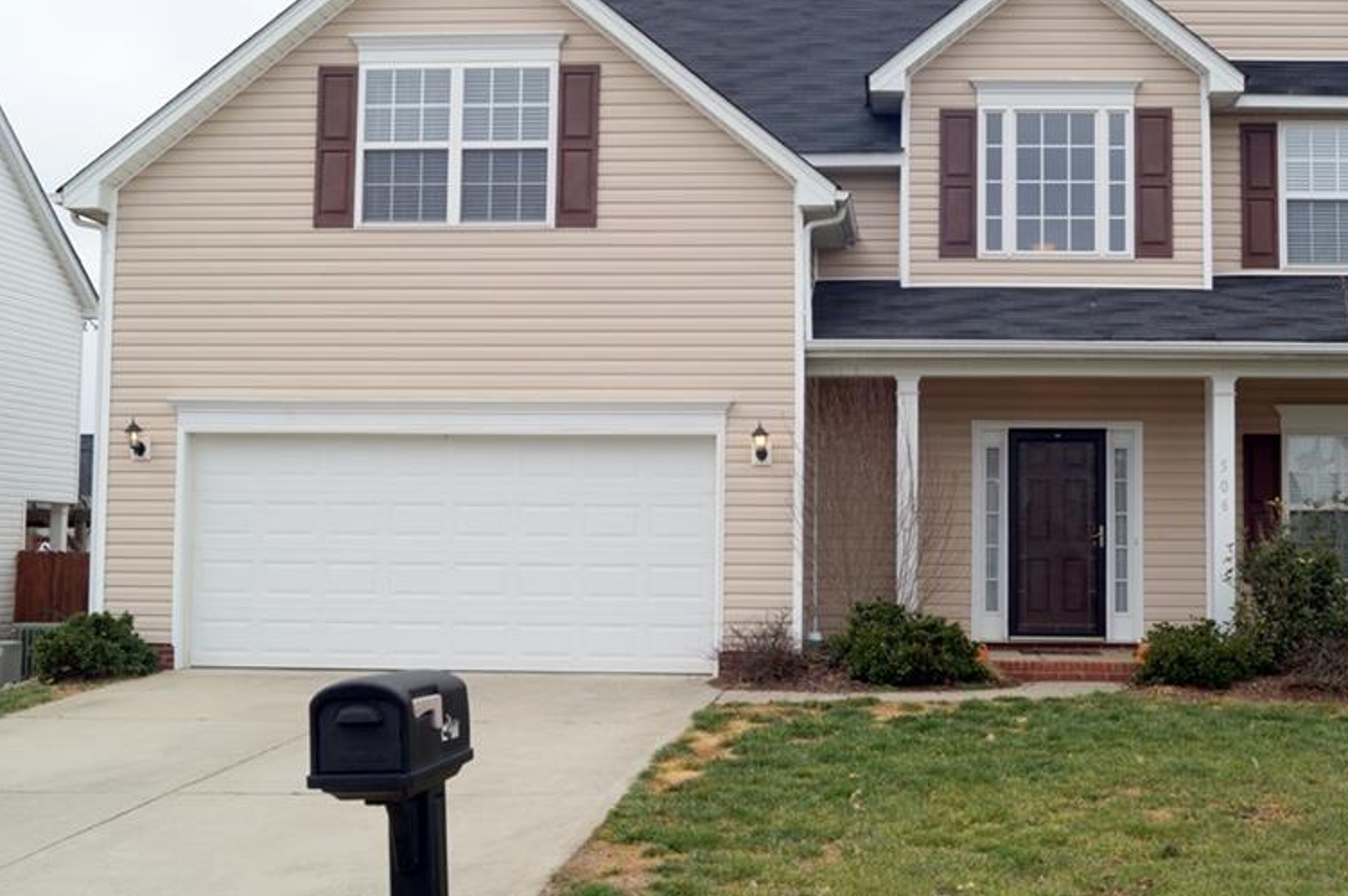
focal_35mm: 45
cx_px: 827
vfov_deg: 29.8
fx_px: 1683
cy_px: 413
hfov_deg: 43.4
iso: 125
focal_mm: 22
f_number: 10
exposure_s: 1/100
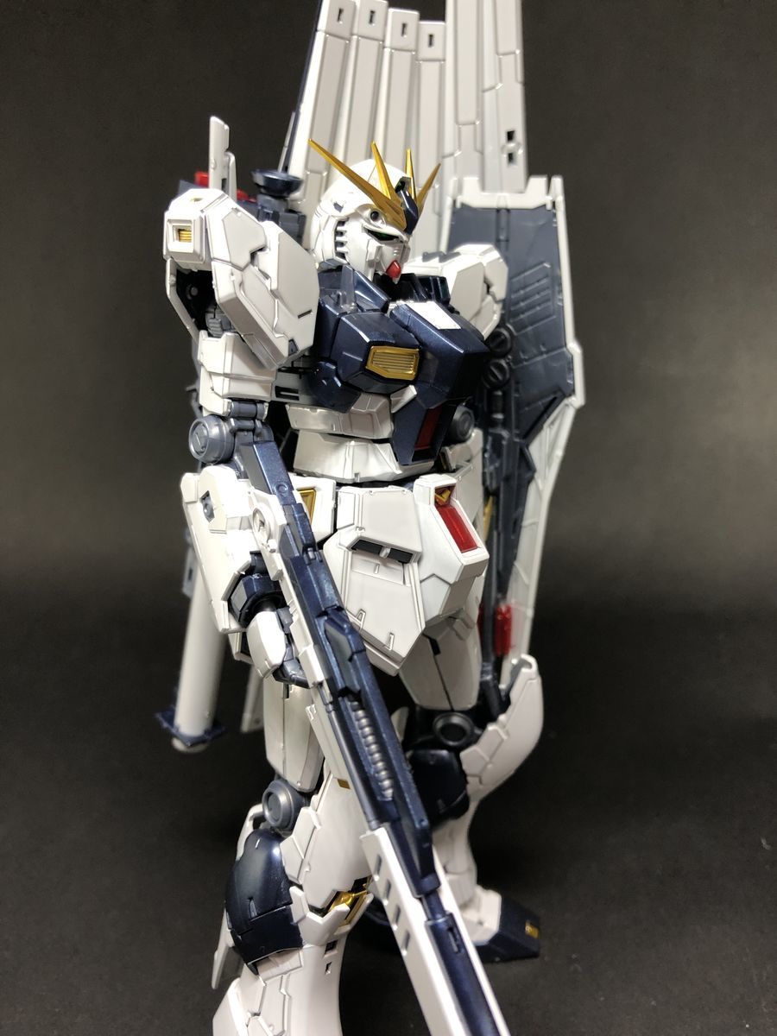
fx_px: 838
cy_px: 518
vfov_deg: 63.4
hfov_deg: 49.7
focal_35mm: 28
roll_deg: +0.2
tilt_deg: -19.1
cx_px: 388
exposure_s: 1/17
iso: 40
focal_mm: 3.99
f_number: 1.8
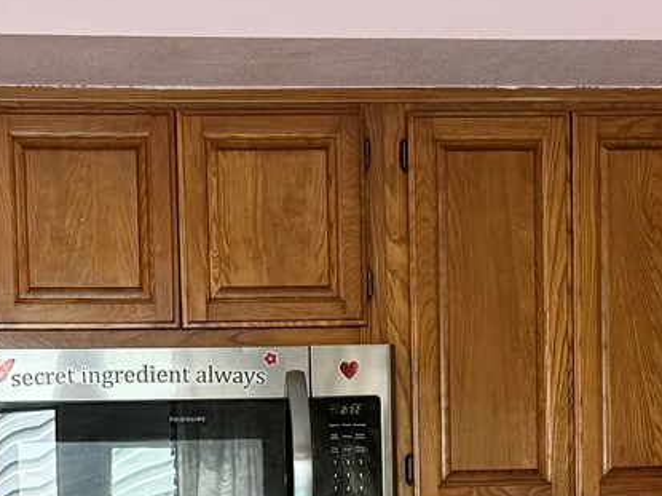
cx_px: 193
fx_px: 2122
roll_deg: +1.5
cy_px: 767
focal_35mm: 111
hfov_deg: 17.7
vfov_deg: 12.6
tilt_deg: -1.2
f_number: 1.78
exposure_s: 1/121
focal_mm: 6.76
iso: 200
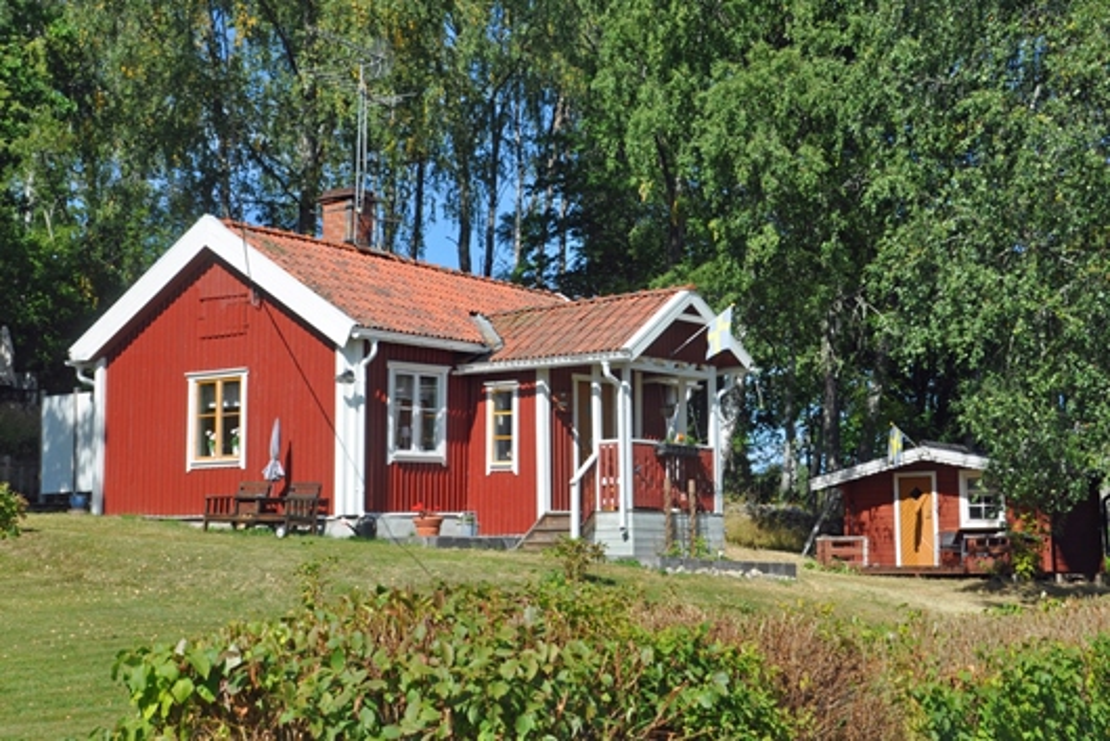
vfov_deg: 21.6
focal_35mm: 63
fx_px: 1943
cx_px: 555
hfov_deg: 31.9
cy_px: 370
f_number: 10
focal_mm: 42
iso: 200
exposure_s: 1/400
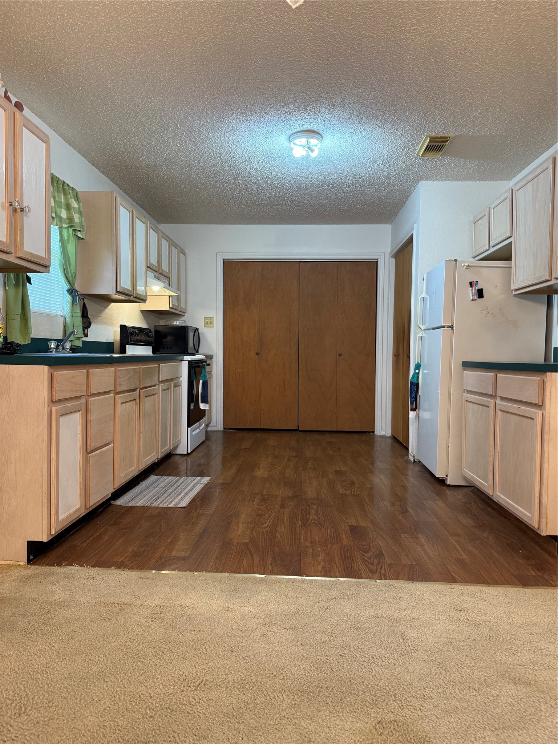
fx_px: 516
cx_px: 279
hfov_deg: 56.8
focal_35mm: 24
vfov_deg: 71.6
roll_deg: -1.7
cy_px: 372
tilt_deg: -0.7
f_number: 1.78
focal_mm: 6.76
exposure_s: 1/60
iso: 200
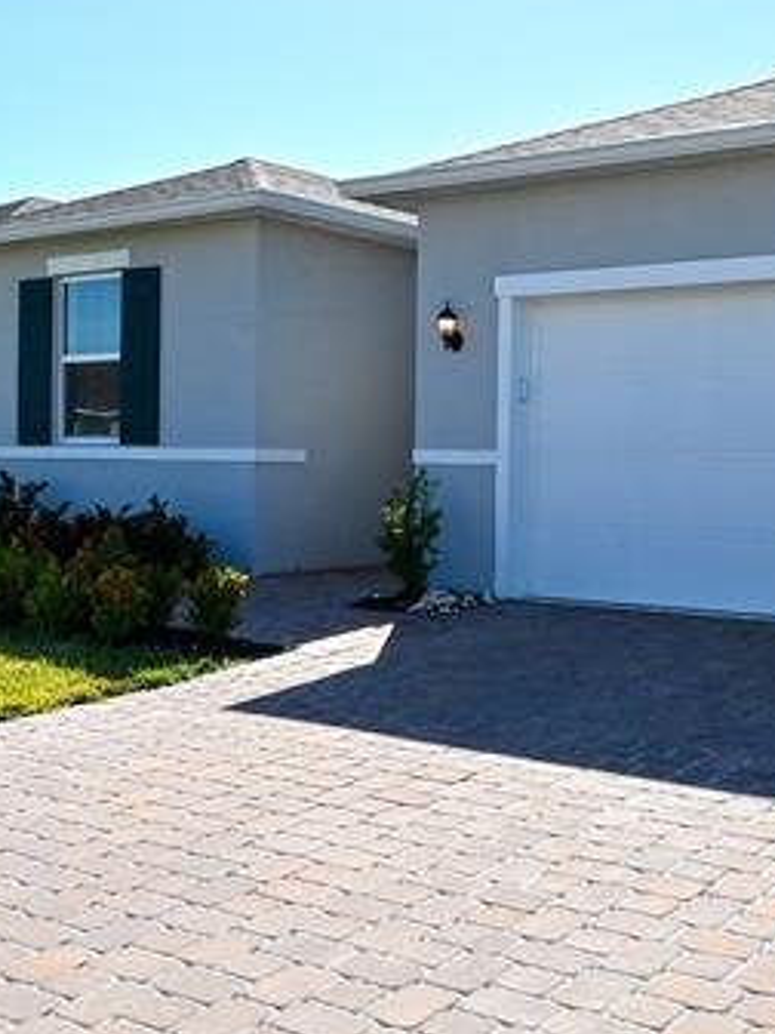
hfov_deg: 32.9
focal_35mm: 44
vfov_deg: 42.7
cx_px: 378
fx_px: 1313
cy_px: 415
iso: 250
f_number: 13
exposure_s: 1/200
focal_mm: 10
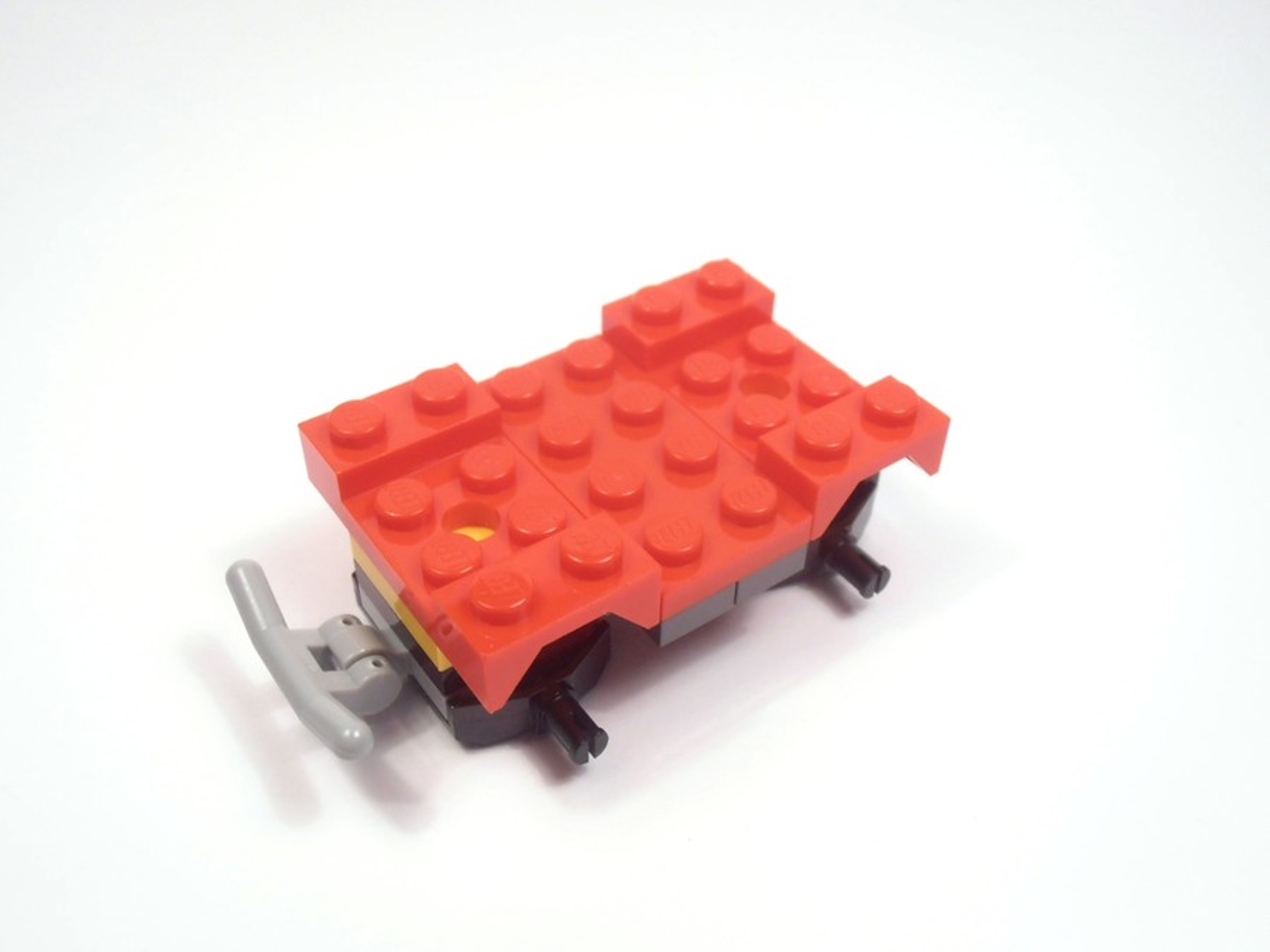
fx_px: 1357
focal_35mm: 37
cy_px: 476
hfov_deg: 50.1
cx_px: 635
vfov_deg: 38.7
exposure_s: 1/100
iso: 80
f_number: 3.9
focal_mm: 6.61
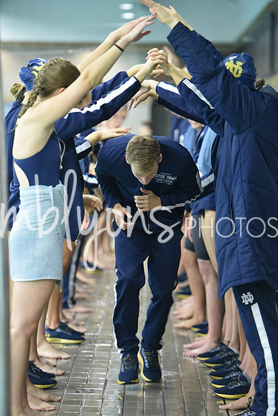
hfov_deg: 8.9
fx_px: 1794
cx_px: 139
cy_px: 208
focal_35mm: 155
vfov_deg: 13.2
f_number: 2.8
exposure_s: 1/250
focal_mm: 155
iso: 3200
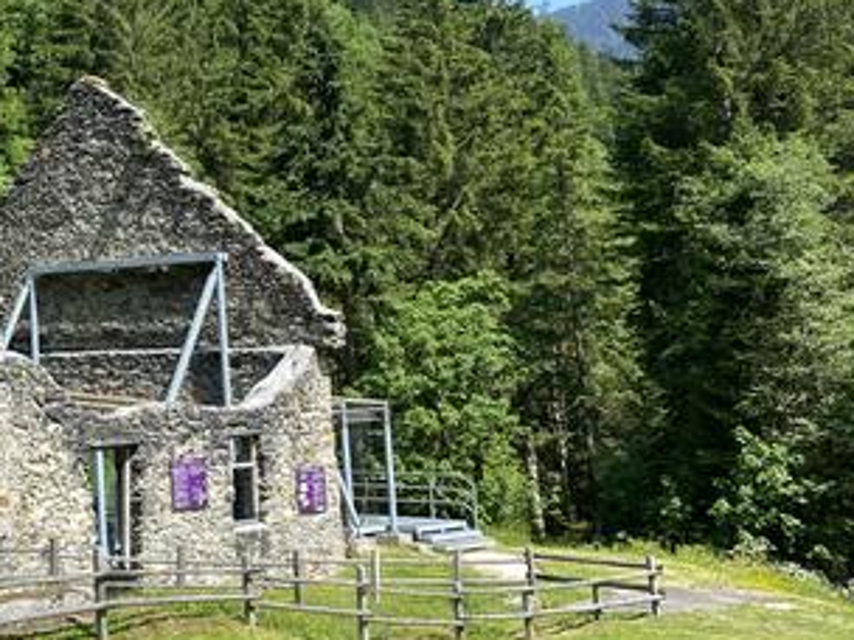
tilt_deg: +9.6
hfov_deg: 29.8
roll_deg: +0.5
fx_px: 1431
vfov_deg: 24.8
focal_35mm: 58
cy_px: 114
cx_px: -88
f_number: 1.8
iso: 32
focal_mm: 4.25
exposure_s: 1/1447
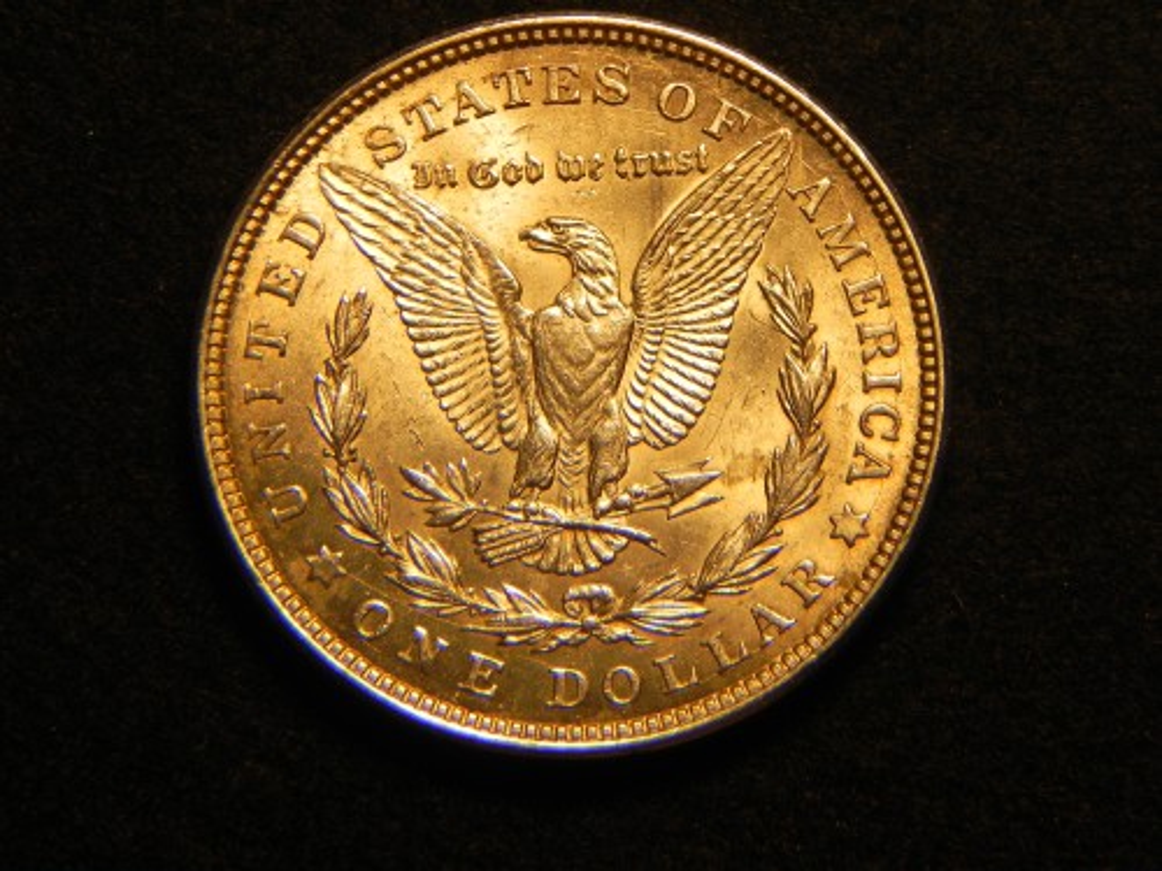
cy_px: 436
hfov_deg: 13.7
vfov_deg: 10.3
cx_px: 581
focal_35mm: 144
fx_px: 4834
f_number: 5
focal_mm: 25.7
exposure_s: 1/214
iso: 160
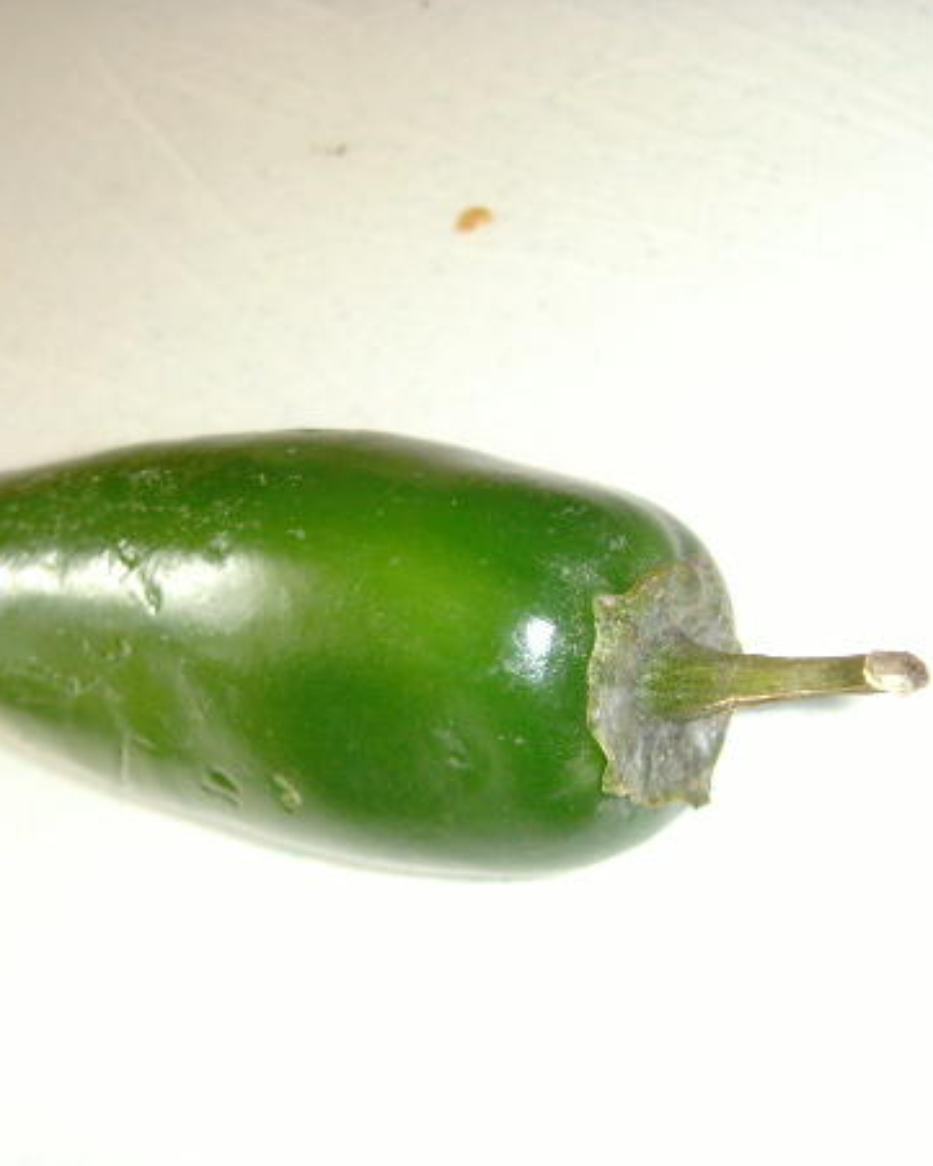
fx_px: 1863
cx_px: 470
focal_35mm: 54
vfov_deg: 34.7
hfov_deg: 28.1
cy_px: 574
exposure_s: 1/45
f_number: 3.5
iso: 200
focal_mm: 6.6
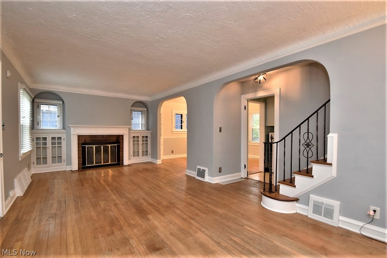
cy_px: 129
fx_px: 161
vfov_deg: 77.3
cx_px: 194
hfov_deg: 100.4
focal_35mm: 15
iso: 200
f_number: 7.1
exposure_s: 1/10
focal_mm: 10
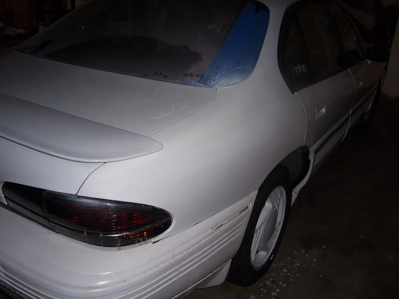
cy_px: 150
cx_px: 200
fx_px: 392
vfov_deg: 41.8
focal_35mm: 34
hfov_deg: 54.0
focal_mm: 5.6
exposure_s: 1/60
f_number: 2.7
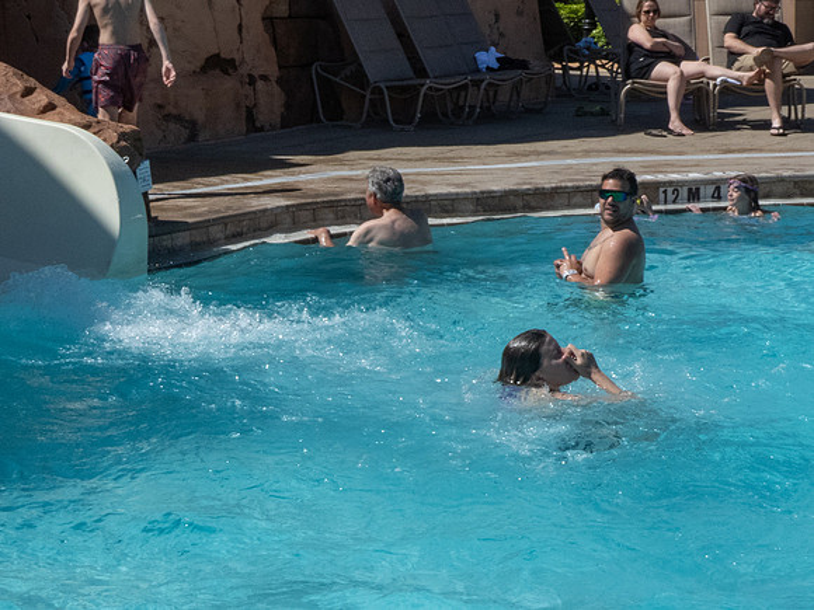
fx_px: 1920
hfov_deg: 23.9
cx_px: 342
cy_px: 296
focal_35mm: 82
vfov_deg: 18.1
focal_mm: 7.8
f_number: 7.1
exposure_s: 1/500
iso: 80
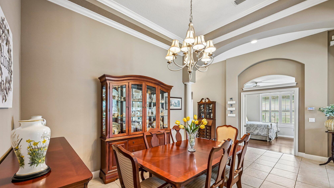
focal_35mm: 15
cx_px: 170
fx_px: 133
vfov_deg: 69.9
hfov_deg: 103.0
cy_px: 112
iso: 400
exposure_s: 1/3.33
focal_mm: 14
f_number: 8
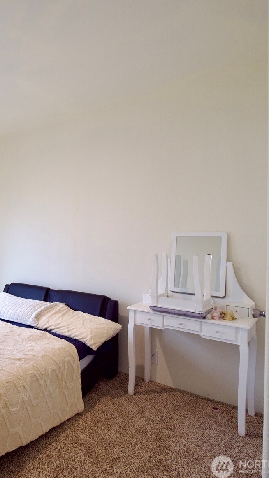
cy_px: 237
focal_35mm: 24
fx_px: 304
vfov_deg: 76.3
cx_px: -11
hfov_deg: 40.5
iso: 400
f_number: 3.5
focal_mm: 8
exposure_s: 1/100
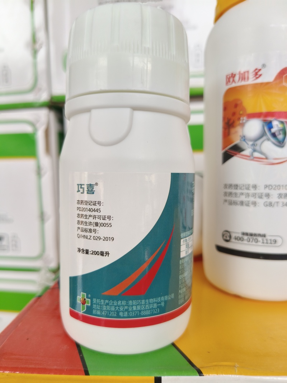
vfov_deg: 73.9
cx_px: 144
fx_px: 254
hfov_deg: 58.9
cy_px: 192
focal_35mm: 23
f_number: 1.88
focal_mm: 5.56
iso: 548
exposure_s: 1/100
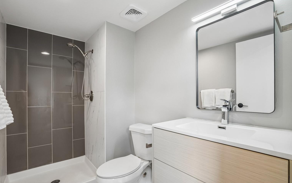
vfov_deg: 71.2
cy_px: 97
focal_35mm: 16
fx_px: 127
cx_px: 151
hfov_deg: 97.8
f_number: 8
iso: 320
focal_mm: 10
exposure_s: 1/13
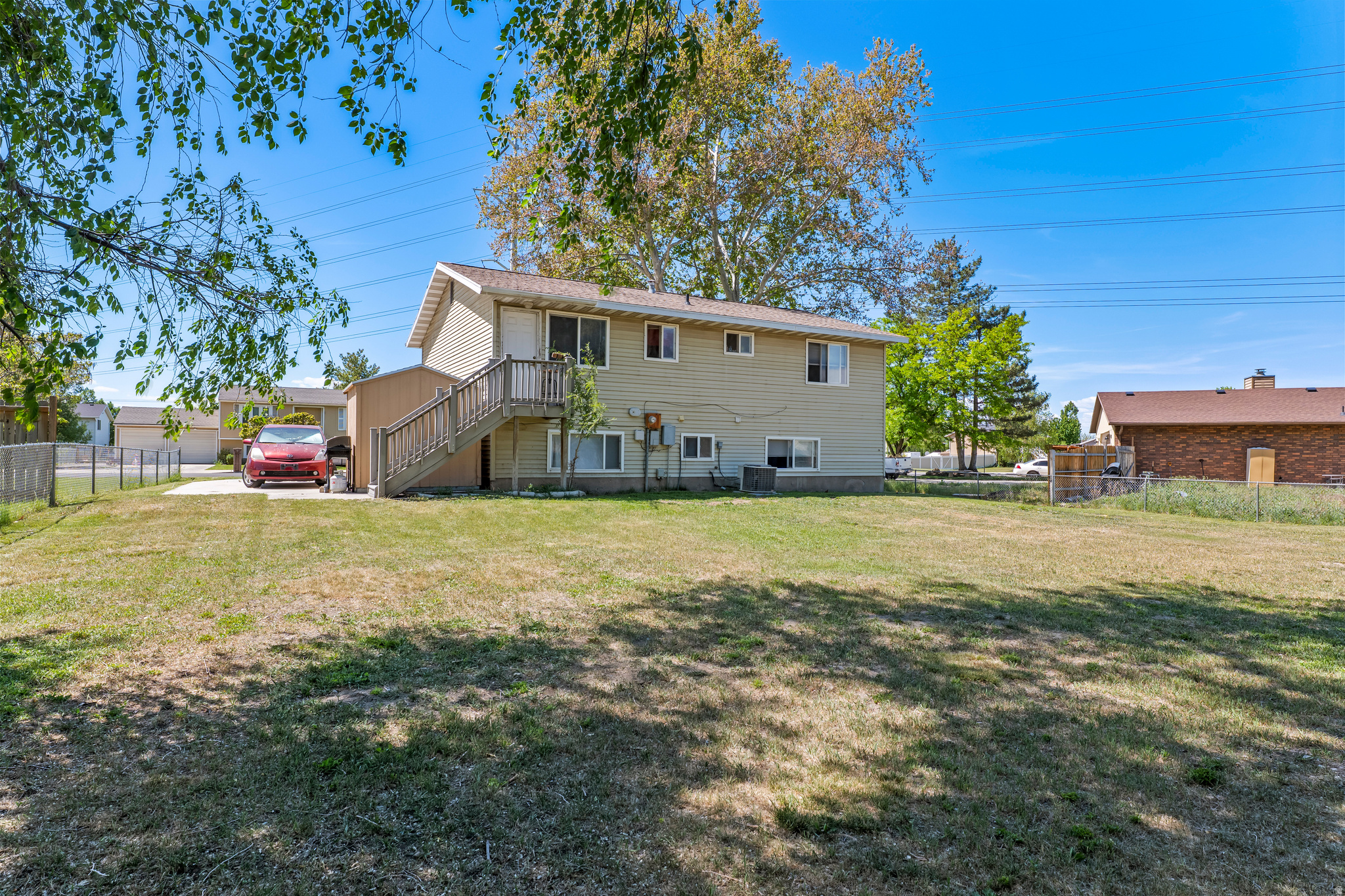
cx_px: 672
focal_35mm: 19
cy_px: 448
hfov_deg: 86.9
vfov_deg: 64.5
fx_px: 710
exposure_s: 1/125
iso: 400
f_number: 9
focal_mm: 19
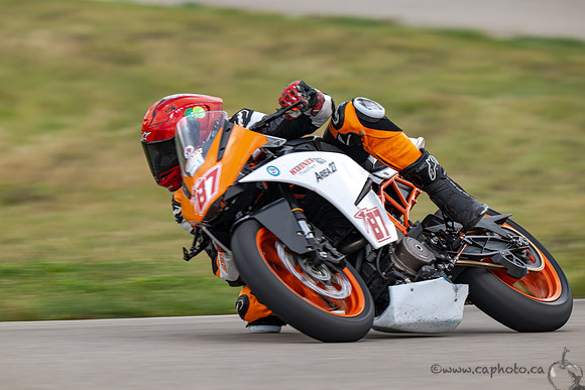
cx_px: 292
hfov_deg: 4.2
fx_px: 7964
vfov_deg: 2.8
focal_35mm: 490
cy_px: 195
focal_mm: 490
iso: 110
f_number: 8
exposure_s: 1/160
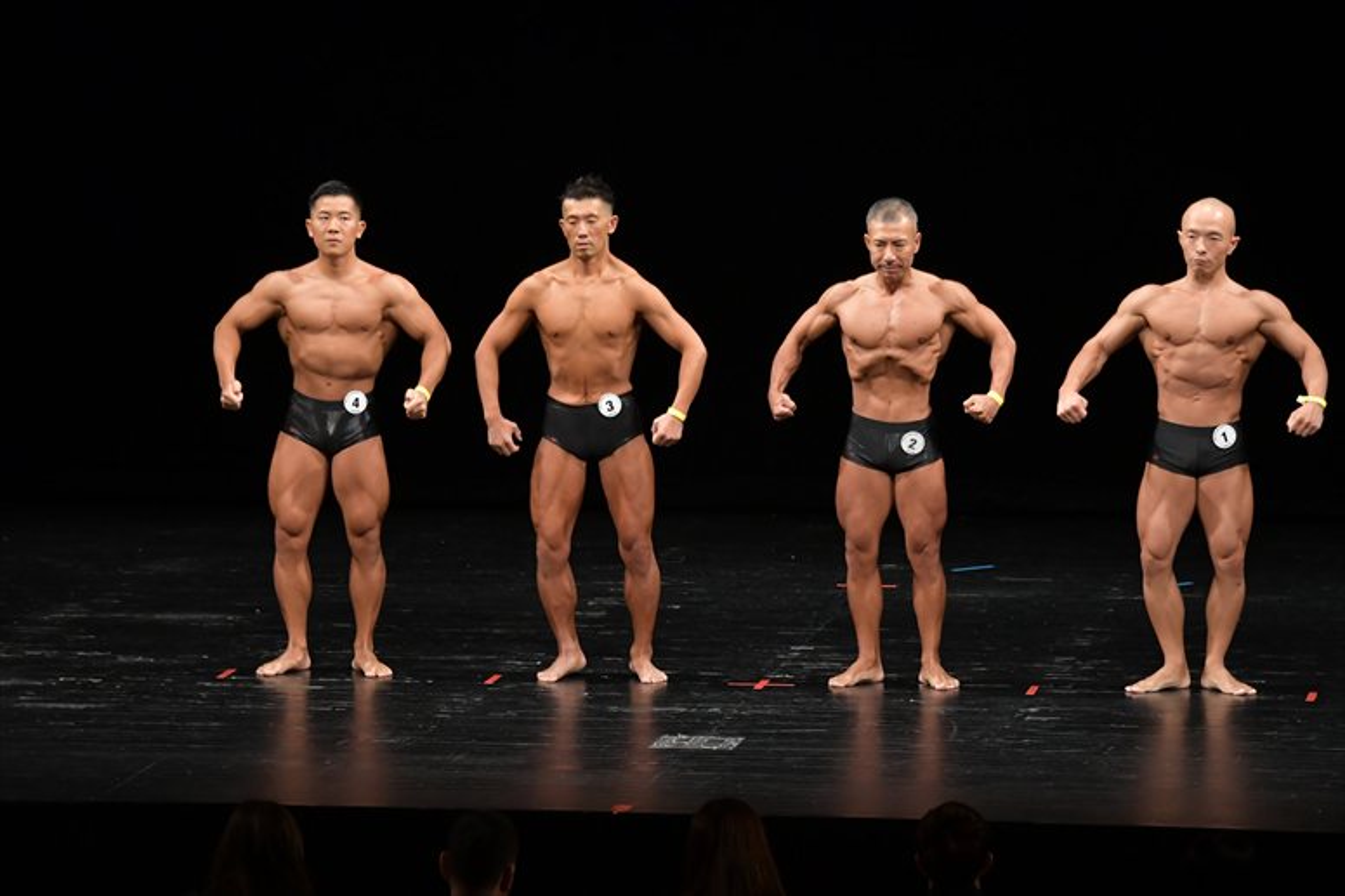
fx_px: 6983
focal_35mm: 187
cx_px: 672
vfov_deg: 7.3
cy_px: 448
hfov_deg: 11.0
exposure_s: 1/400
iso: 2500
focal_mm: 125
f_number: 5.6
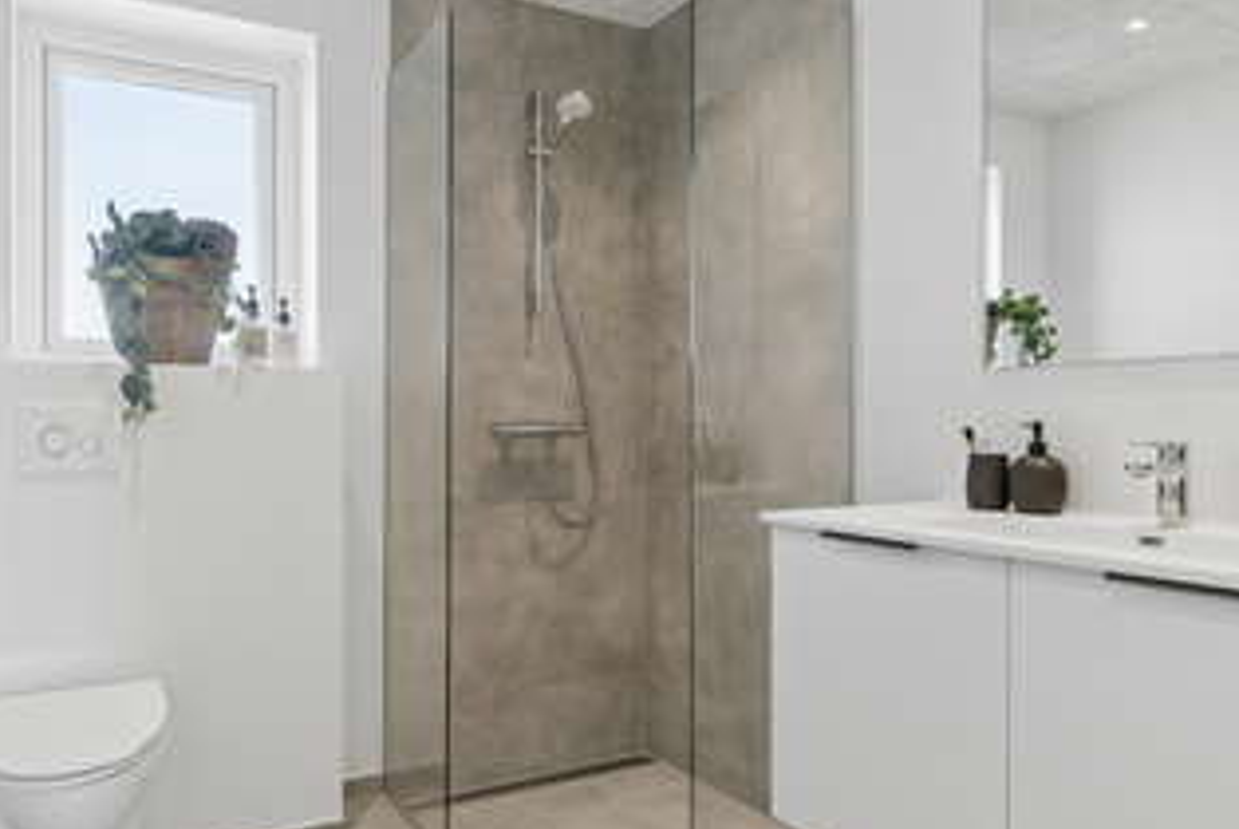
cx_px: 562
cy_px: 454
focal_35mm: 24
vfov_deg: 53.2
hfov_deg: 73.5
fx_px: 827
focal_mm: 12
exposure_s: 1/80
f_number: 8
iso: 200
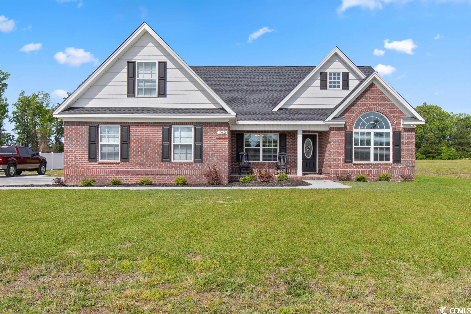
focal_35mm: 30
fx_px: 392
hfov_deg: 61.9
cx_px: 236
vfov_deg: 43.6
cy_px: 157
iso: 100
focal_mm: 20
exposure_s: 1/400
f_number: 10
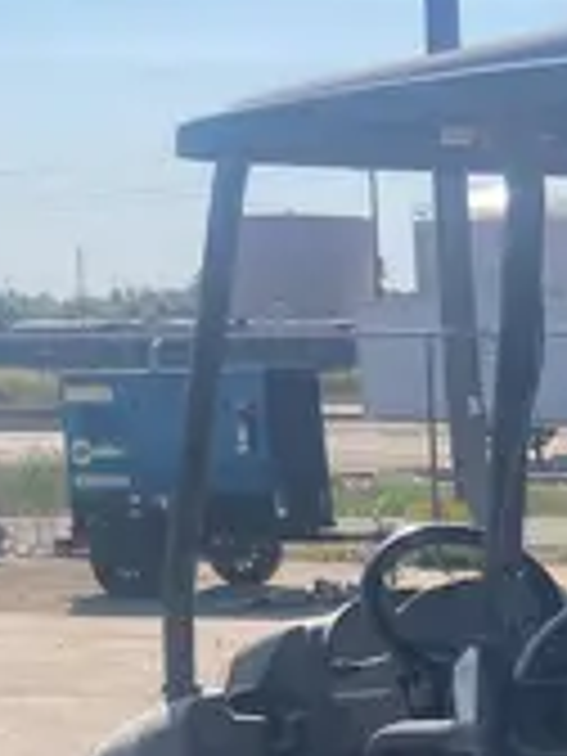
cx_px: 1148
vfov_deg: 15.5
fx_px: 2664
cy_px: 952
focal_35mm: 122
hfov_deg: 11.0
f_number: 1.8
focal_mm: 3.99
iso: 20
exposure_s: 1/2208
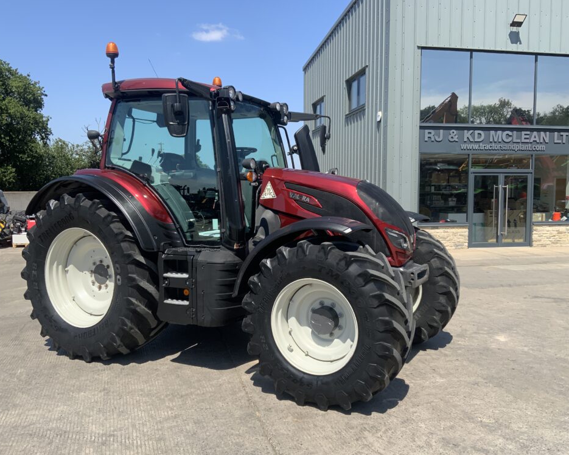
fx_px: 522
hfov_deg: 57.2
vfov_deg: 47.1
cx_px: 293
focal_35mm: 31
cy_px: 232
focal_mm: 3
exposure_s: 1/1412
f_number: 1.8
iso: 16
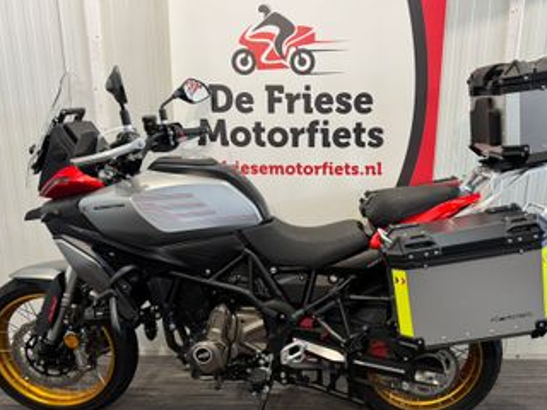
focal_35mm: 30
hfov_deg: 59.9
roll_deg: +0.3
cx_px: 296
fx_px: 474
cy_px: 251
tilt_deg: -16.8
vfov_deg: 46.5
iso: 250
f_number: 1.78
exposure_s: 1/50
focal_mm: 6.76
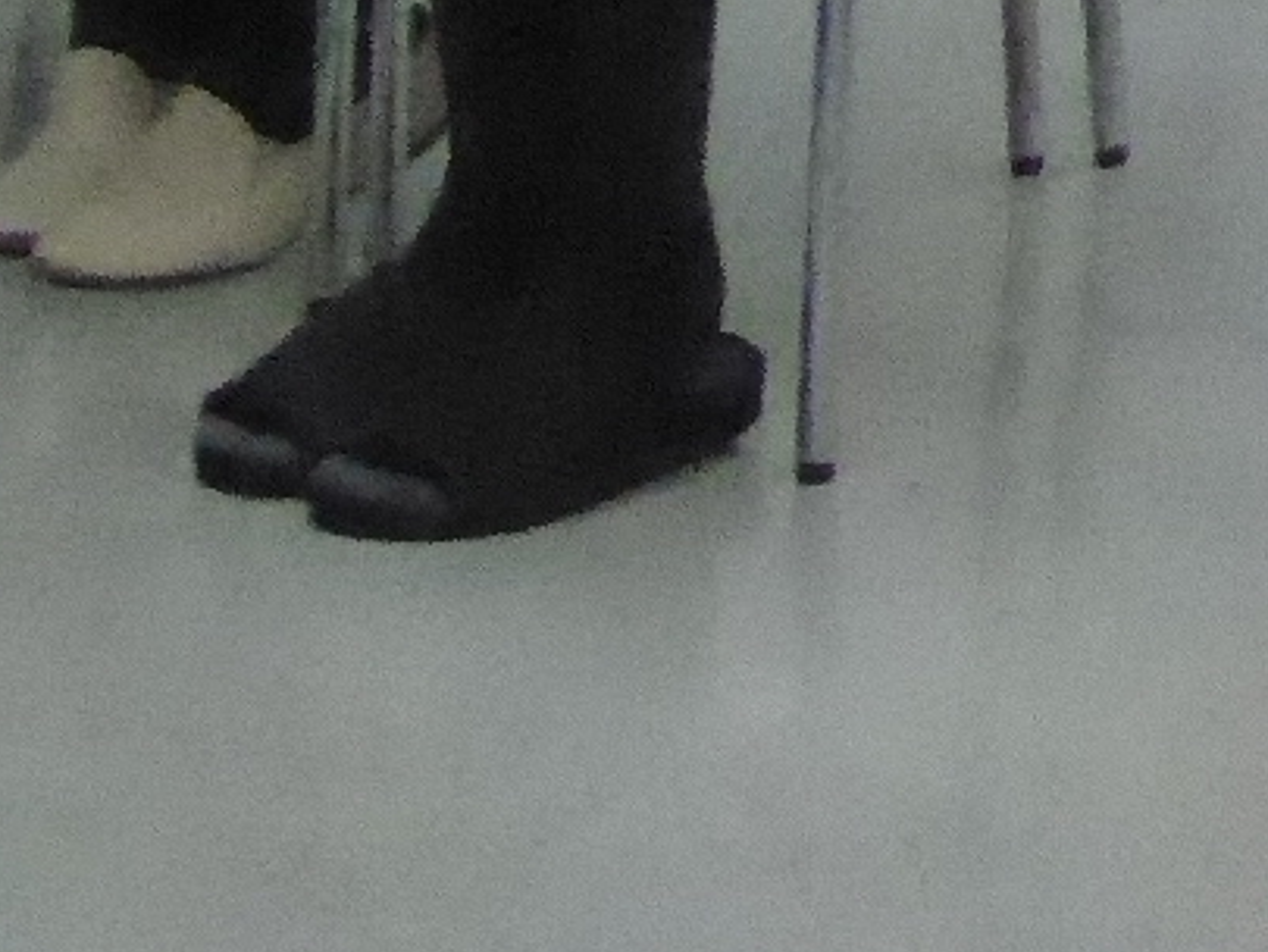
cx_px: 2107
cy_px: -1964
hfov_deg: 5.4
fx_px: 13191
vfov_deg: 4.0
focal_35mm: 360
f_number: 4.1
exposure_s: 1/200
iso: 2500
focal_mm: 9.6
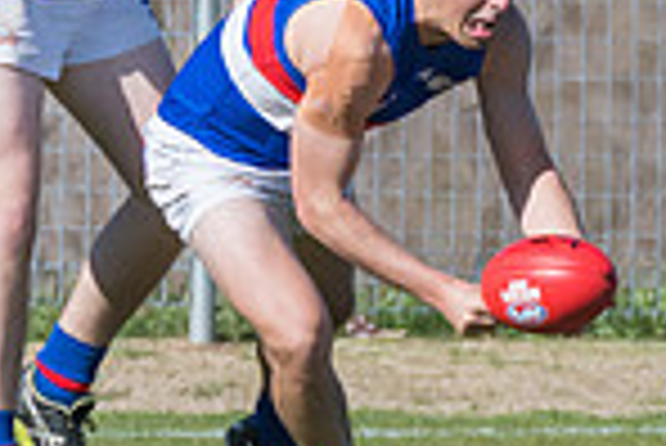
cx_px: 354
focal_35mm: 4032
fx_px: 74664
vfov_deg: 0.3
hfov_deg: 0.5
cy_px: 275
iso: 800
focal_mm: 600
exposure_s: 1/3200
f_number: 8
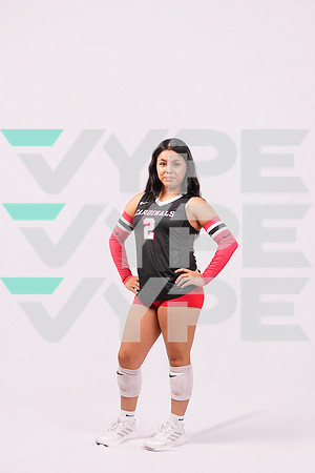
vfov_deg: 28.8
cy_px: 236
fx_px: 919
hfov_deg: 19.5
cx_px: 158
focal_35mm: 70
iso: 200
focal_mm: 70
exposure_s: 1/200
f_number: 5.6
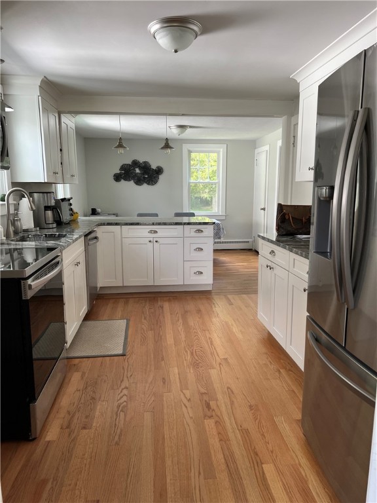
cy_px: 252
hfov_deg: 53.1
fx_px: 378
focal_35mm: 26
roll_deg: -0.4
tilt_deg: -8.5
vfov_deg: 67.3
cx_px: 188
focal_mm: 5.7
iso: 100
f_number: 1.5
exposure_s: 1/121
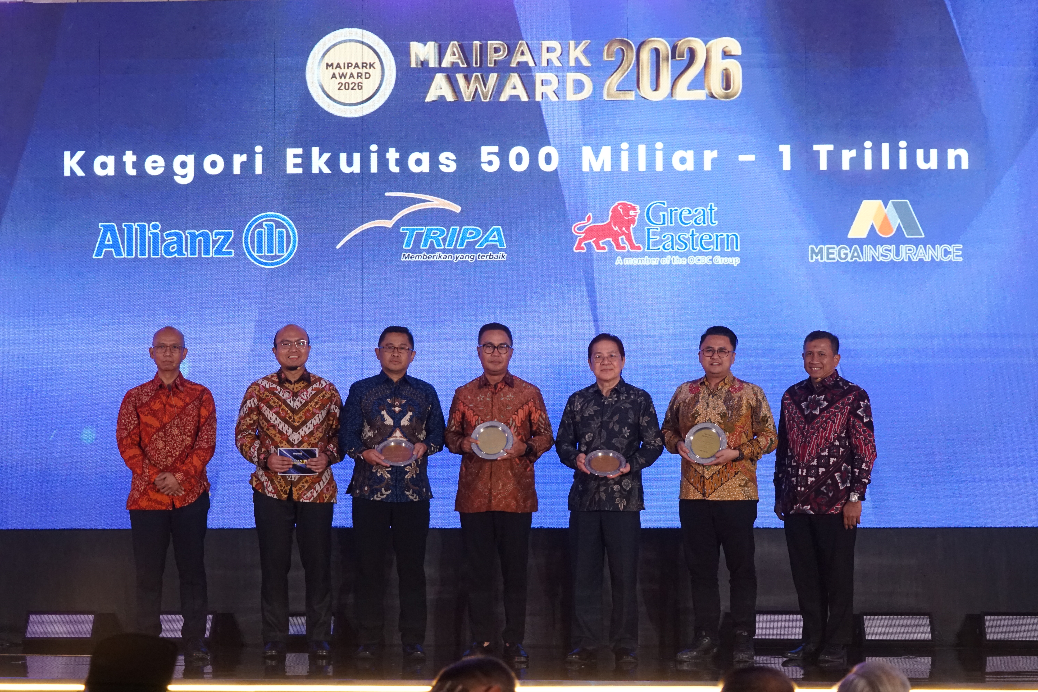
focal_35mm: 101
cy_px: 346
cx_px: 519
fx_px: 2912
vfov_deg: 13.6
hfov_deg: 20.2
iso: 3200
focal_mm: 101
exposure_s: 1/100
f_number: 6.3
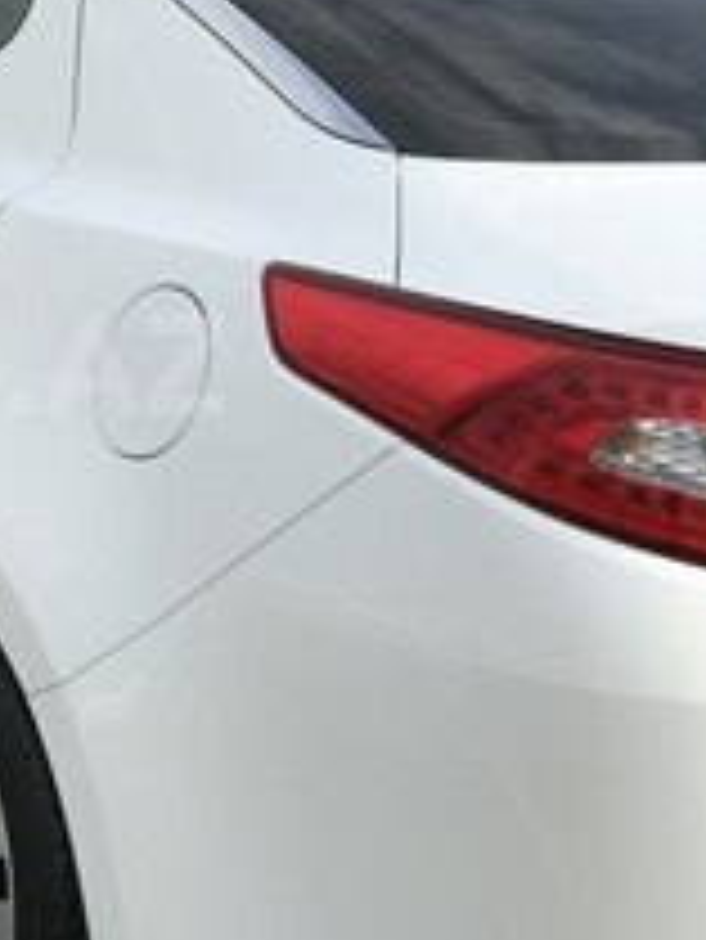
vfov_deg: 14.6
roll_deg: -2.8
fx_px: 3667
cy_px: 364
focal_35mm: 135
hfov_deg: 10.8
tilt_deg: -9.2
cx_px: -121
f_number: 2.8
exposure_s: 1/471
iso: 20
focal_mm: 6.6
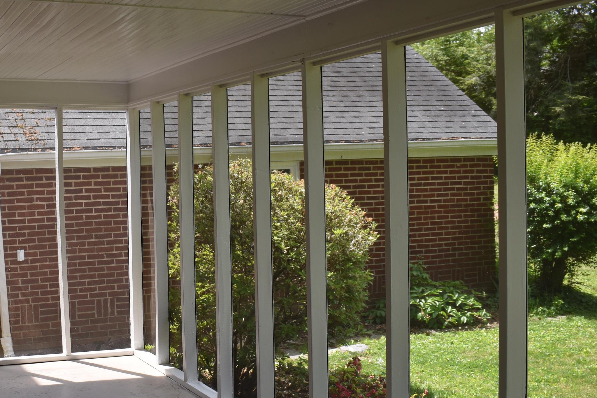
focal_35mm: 52
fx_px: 858
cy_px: 221
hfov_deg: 37.7
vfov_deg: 26.1
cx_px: 173
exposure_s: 1/250
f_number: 5.6
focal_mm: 23
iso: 200
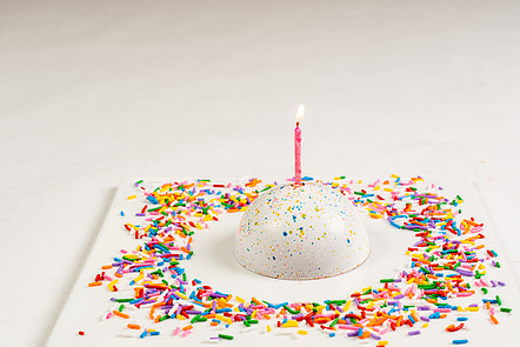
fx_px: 1011
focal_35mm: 70
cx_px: 304
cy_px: 222
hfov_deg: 28.8
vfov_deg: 19.4
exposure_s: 1/125
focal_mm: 52
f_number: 11
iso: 250
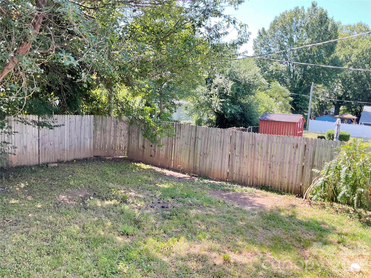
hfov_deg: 61.7
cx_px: 186
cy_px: 139
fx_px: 311
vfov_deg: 48.2
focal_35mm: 29
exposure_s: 1/165
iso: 16
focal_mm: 3
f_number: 1.8
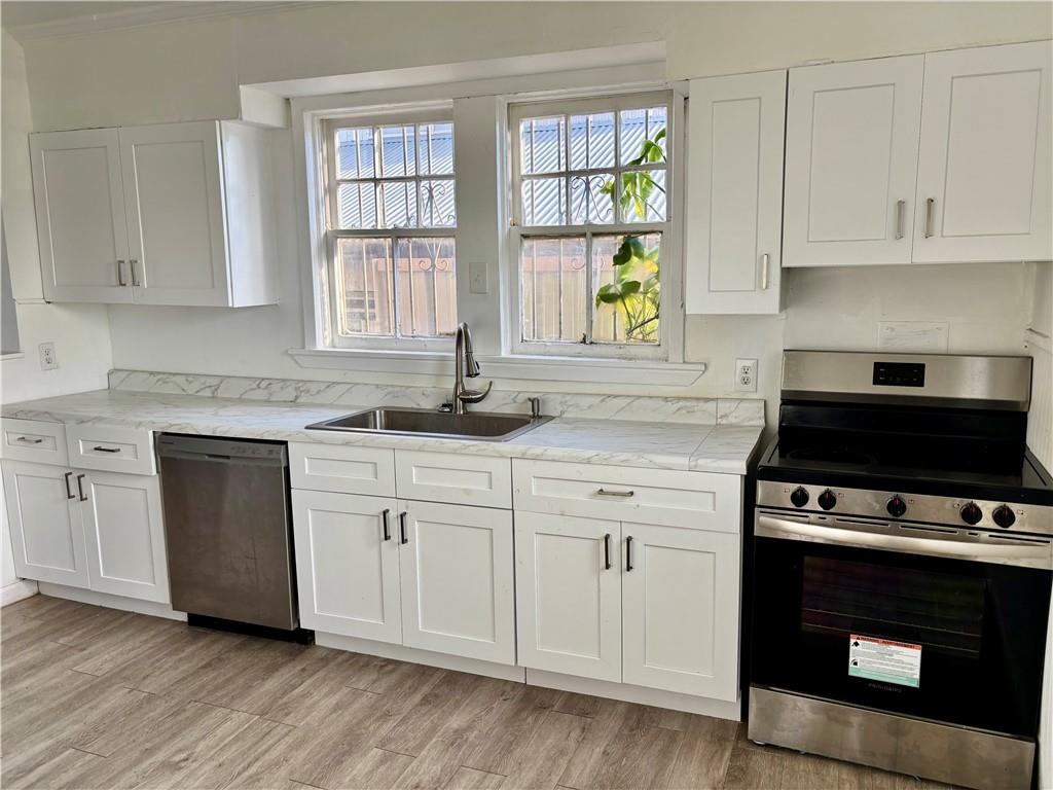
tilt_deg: -8.6
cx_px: 526
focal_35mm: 26
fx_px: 791
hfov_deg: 67.3
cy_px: 395
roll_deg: +0.5
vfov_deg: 53.1
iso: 32
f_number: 1.6
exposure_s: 1/124
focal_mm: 5.96
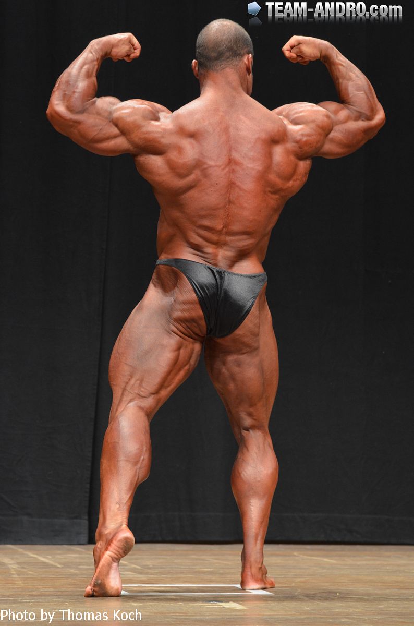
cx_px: 207
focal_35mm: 102
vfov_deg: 20.1
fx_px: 1769
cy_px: 313
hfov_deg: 13.4
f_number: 4
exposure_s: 1/80
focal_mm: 68
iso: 1250
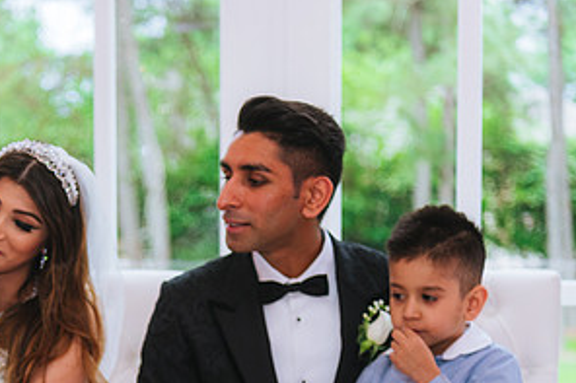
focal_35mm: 102
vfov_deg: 13.3
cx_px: 37
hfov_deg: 19.6
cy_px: 339
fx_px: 1631
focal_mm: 52
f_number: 2.8
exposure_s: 1/125
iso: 800
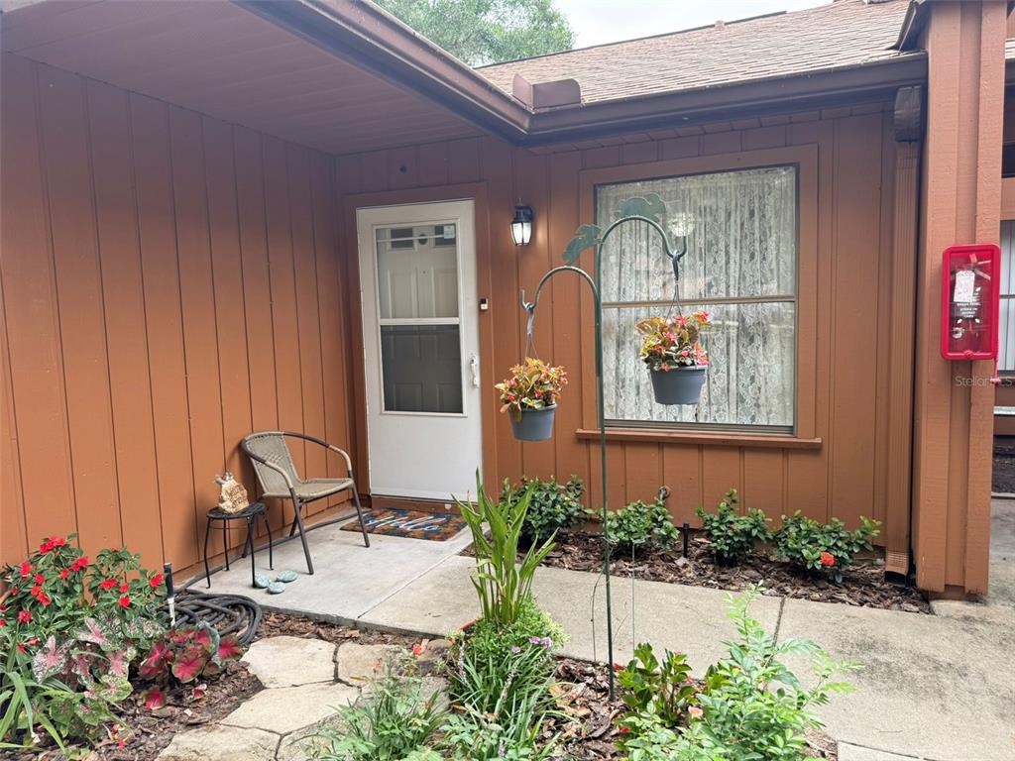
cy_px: 380
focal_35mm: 24
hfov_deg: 71.6
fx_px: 704
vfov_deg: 56.8
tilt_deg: -5.4
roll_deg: +1.6
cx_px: 508
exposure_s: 1/241
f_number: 1.78
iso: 64
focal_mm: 6.76
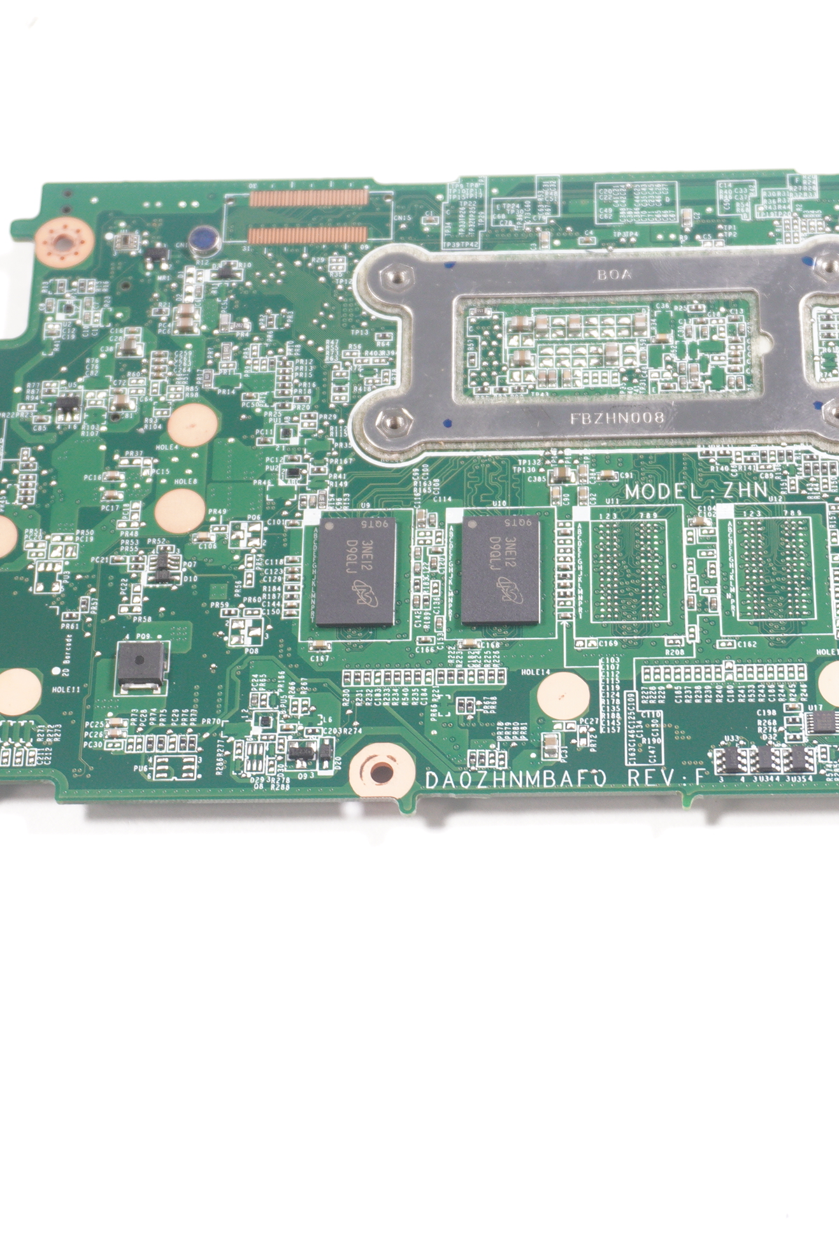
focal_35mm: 73
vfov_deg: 27.7
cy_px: 630
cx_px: 493
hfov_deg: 18.7
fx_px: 2552
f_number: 5
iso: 640
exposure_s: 1/125
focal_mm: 32
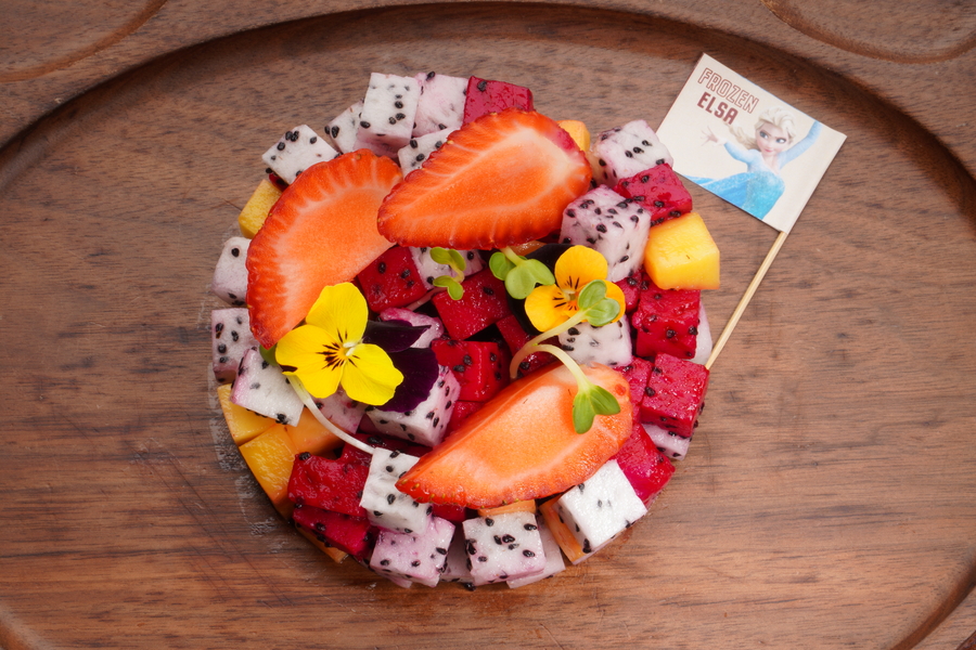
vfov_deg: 15.7
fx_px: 2358
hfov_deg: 23.4
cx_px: 488
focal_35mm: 87
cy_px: 325
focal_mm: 58
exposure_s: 1/160
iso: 100
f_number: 22
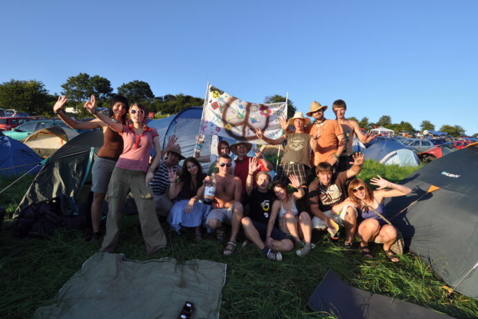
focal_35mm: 18
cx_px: 239
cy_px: 160
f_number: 7.1
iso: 200
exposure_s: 1/200
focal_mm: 12
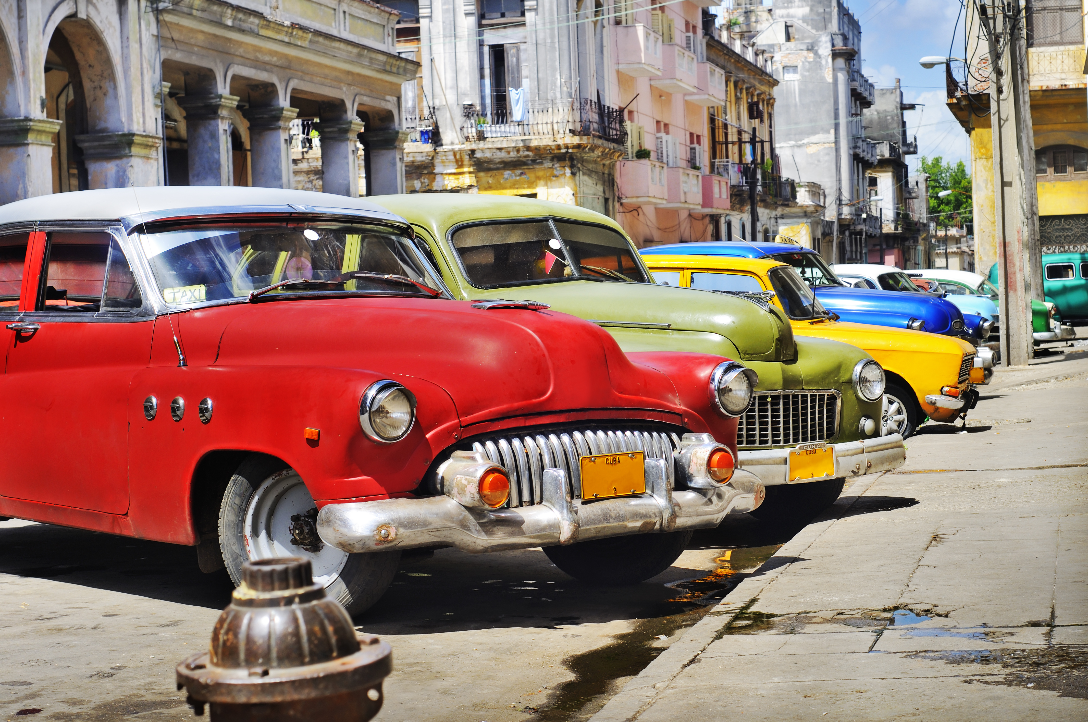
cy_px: 361
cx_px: 544
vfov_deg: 18.1
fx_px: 2263
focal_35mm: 75
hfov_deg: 27.0
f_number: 10
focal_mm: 50
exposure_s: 1/400
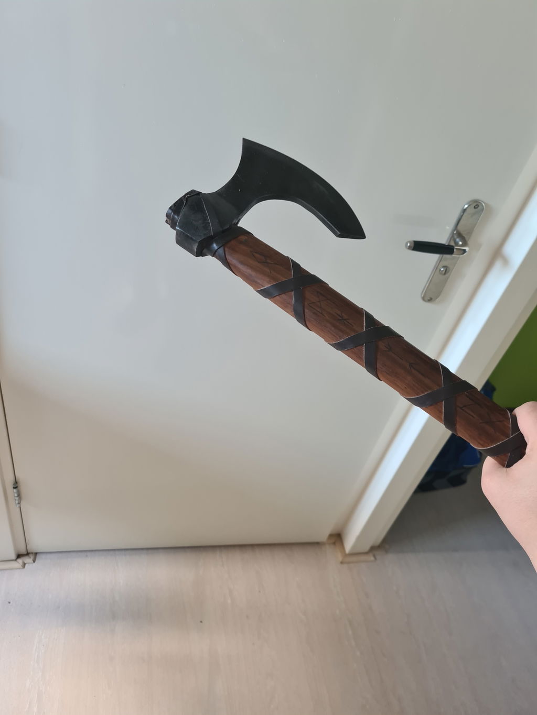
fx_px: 538
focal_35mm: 26
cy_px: 358
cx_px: 268
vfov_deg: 67.3
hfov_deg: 53.1
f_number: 1.8
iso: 100
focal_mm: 5.4
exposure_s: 1/50
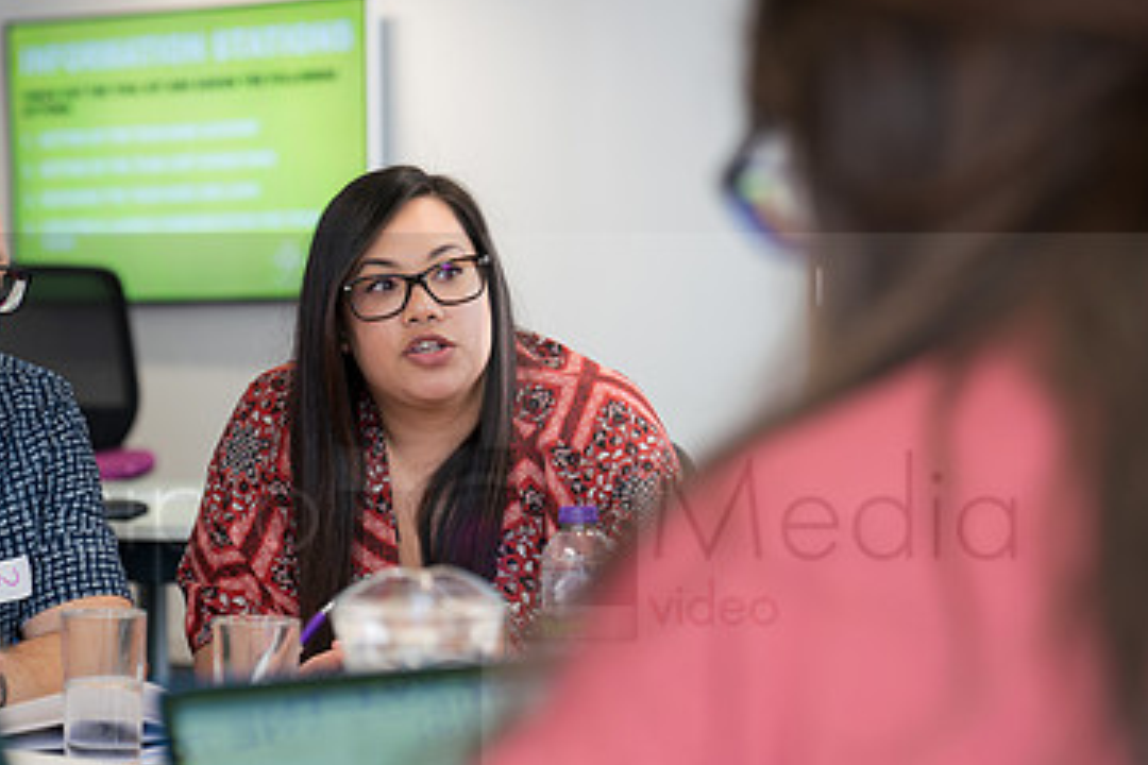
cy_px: 575
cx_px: 594
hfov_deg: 19.6
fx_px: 3316
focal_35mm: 104
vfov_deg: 13.1
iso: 250
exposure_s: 1/60
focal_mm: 56
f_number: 2.8
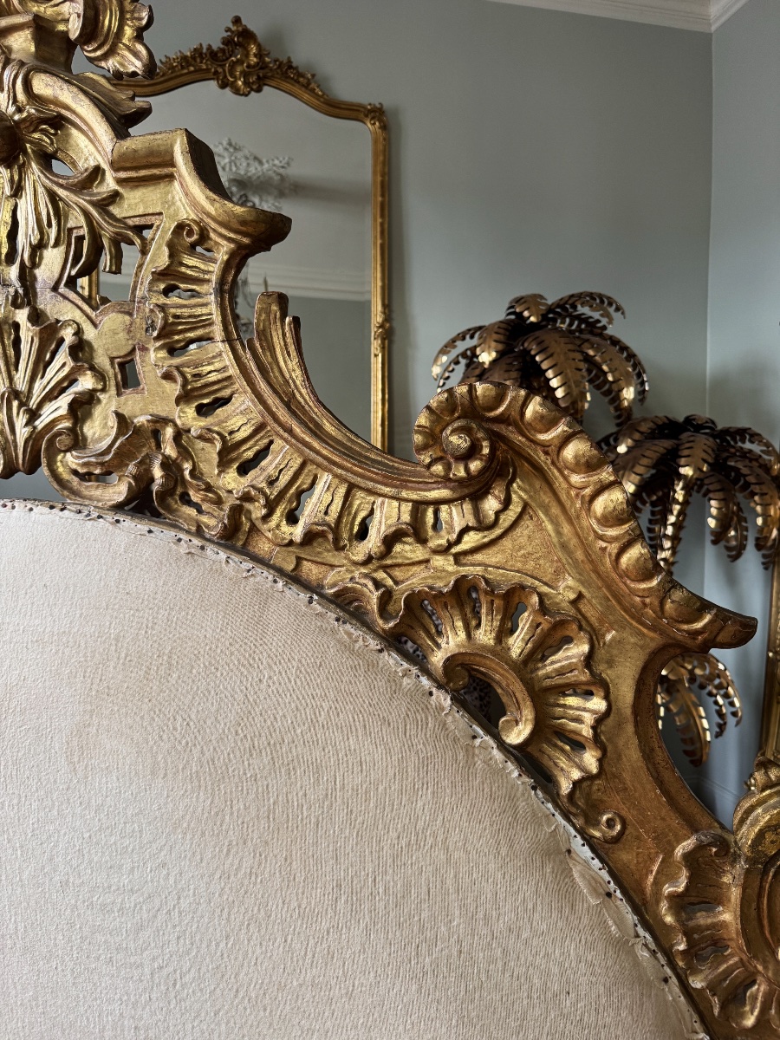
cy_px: 520
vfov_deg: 71.6
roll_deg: -0.9
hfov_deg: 56.8
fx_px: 721
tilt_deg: -1.3
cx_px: 390
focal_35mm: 24
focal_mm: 6.76
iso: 200
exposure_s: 1/65
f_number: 1.78
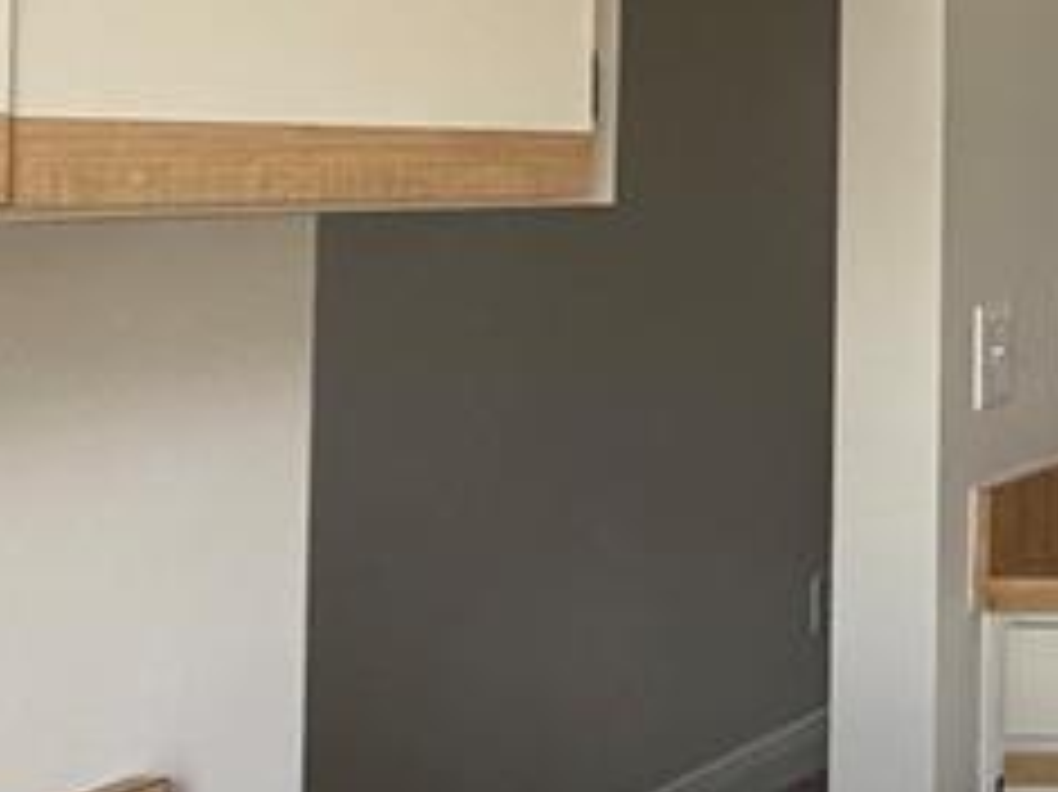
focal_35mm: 61
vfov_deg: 23.5
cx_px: 1940
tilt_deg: +1.8
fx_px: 1863
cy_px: 122
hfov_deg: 20.8
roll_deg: +0.7
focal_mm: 2.22
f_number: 2.2
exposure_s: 1/121
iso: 200
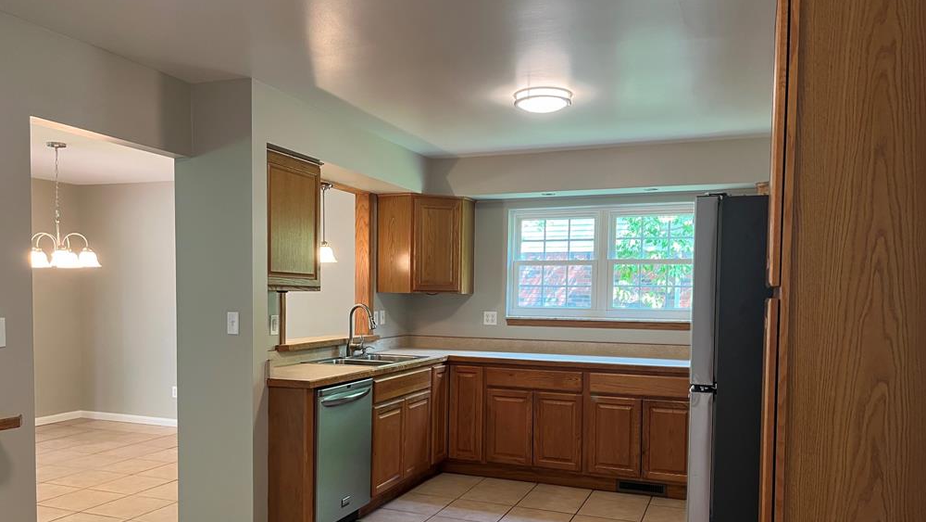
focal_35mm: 29
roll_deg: -0.7
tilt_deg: -3.6
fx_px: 712
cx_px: 457
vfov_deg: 40.0
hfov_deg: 66.1
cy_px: 322
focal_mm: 5.1
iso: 80
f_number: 1.6
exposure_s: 1/60
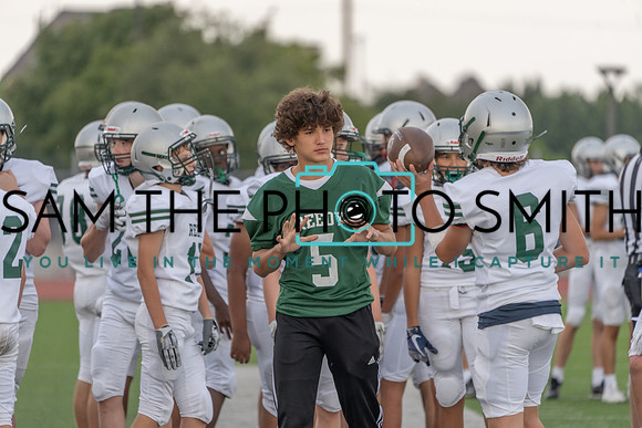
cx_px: 321
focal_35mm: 400
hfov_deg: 5.2
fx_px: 7135
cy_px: 214
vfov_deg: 3.4
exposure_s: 1/500
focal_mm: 400
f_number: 5.6
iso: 800
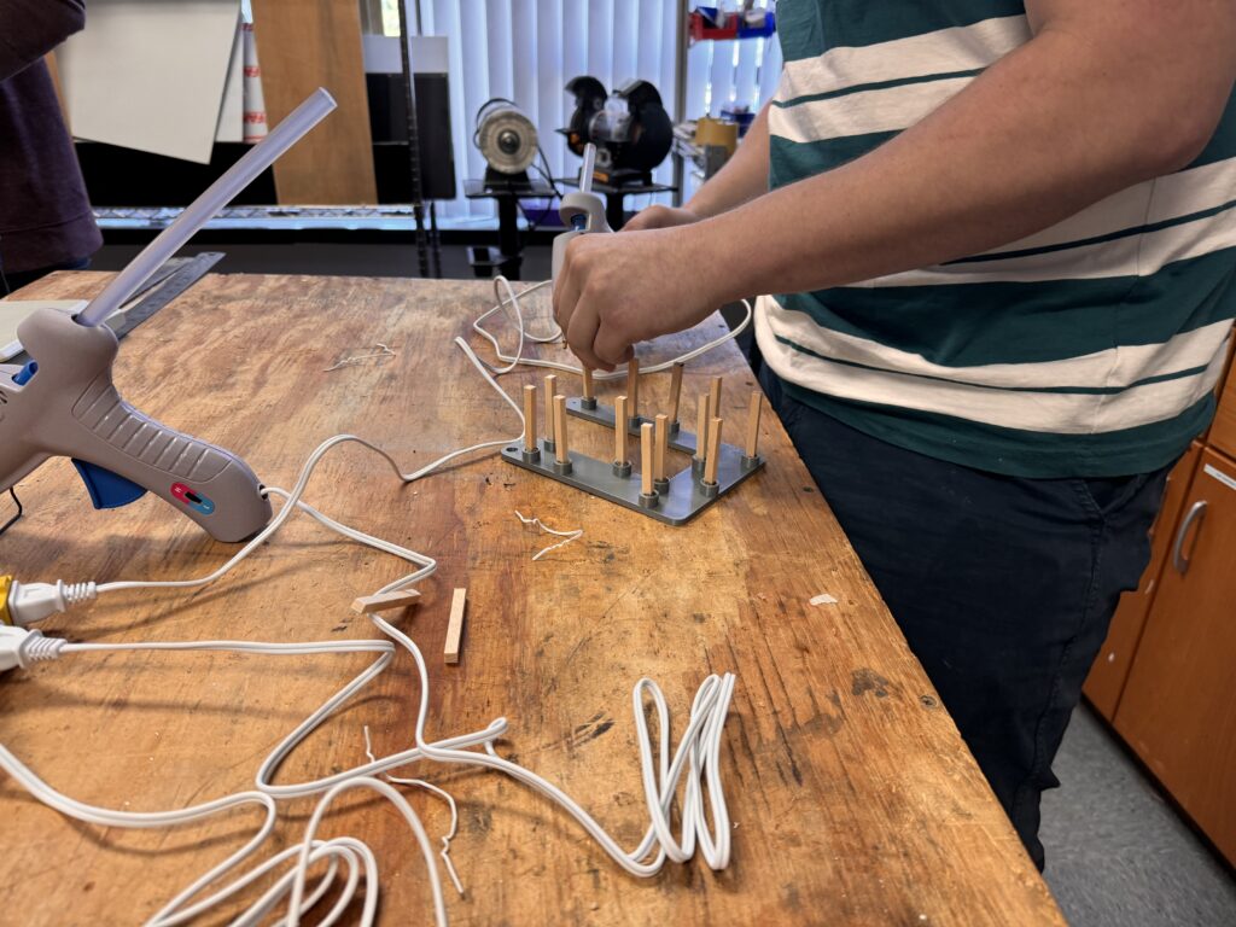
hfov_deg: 71.6
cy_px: 464
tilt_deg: -26.1
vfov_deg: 56.8
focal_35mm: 24
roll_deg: -1.3
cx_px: 618
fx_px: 857
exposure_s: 1/60
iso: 160
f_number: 1.78
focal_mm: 6.76
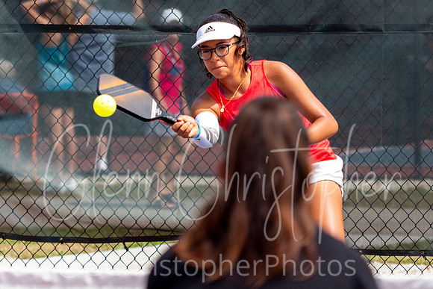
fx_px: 3918
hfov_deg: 6.3
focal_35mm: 326
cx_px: 216
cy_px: 114
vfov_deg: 4.2
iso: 250
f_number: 3.2
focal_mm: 100
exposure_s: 1/1600
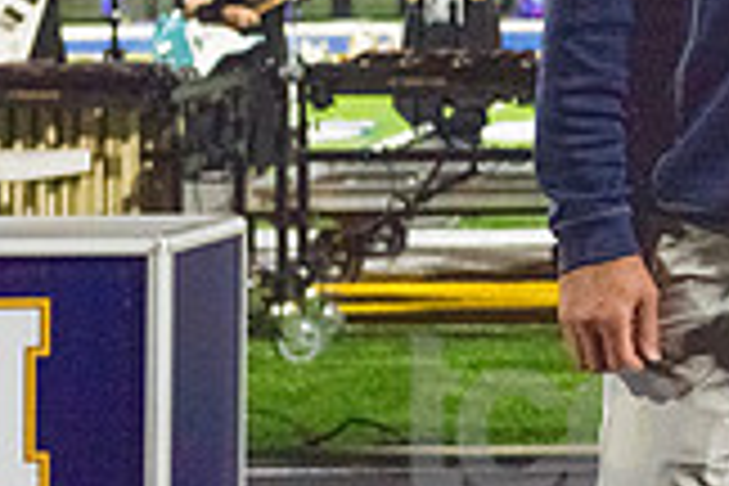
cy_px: -137
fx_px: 3989
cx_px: 1188
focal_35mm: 197
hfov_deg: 10.0
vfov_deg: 6.9
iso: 8000
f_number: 5
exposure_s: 1/500
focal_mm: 55
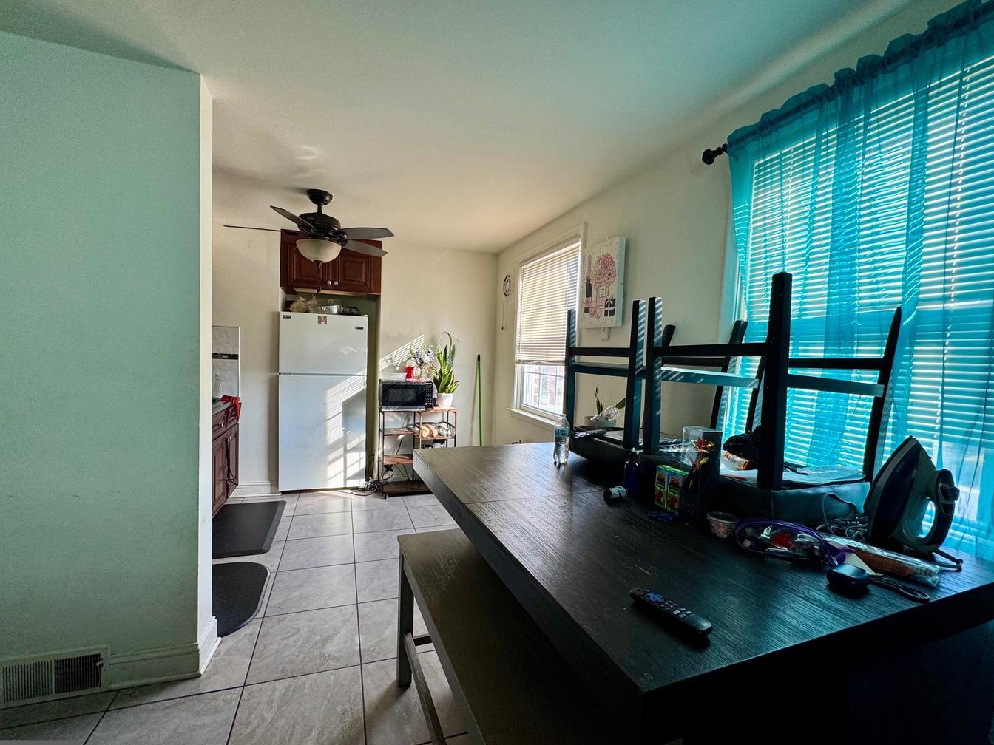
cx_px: 483
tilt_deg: -4.4
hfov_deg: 98.1
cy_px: 384
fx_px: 431
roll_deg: -2.5
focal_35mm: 15
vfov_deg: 81.7
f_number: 2.2
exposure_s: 1/99
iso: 100
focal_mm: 2.22
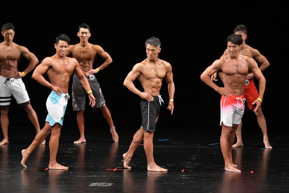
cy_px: 96
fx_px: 1741
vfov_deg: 6.3
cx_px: 144
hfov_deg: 9.5
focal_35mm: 217
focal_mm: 145
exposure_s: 1/400
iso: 3200
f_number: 5.6
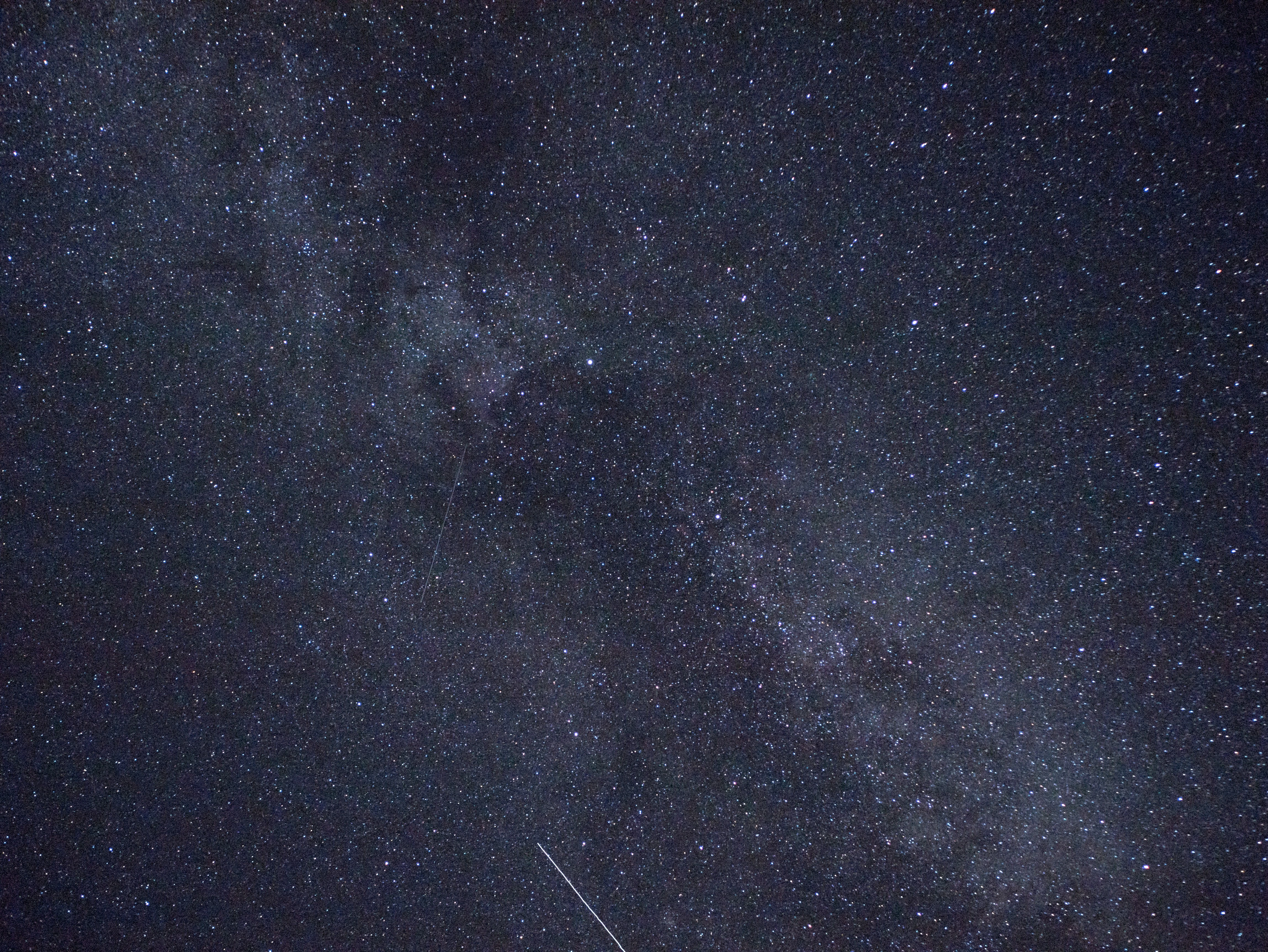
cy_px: 476
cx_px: 634
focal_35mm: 50
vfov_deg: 29.1
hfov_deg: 38.2
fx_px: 1832
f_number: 2.2
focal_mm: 25
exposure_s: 10
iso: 200
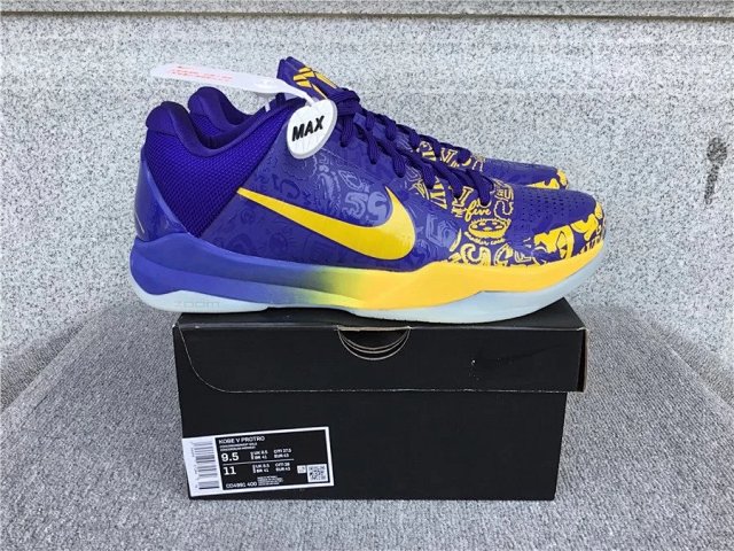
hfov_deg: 58.4
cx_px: 367
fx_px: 657
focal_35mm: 31
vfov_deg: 45.4
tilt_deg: -19.3
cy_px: 276
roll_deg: +0.0
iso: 25
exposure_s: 1/264
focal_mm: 3.3
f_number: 2.4
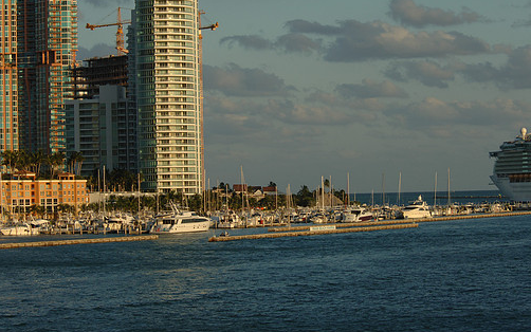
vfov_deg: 9.3
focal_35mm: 141
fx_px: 2041
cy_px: 134
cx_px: 279
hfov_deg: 14.8
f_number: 8.5
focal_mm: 80
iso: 160
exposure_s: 1/250
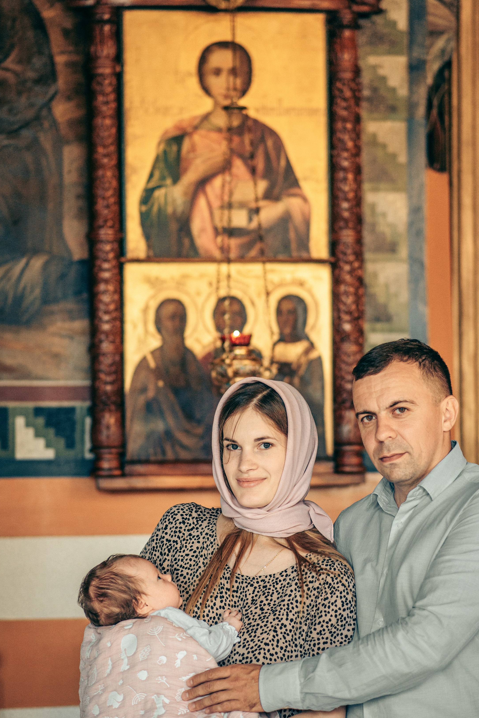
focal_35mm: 100
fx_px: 1994
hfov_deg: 13.7
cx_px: 272
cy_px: 368
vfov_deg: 20.4
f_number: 2.2
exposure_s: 1/200
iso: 560
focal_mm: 85
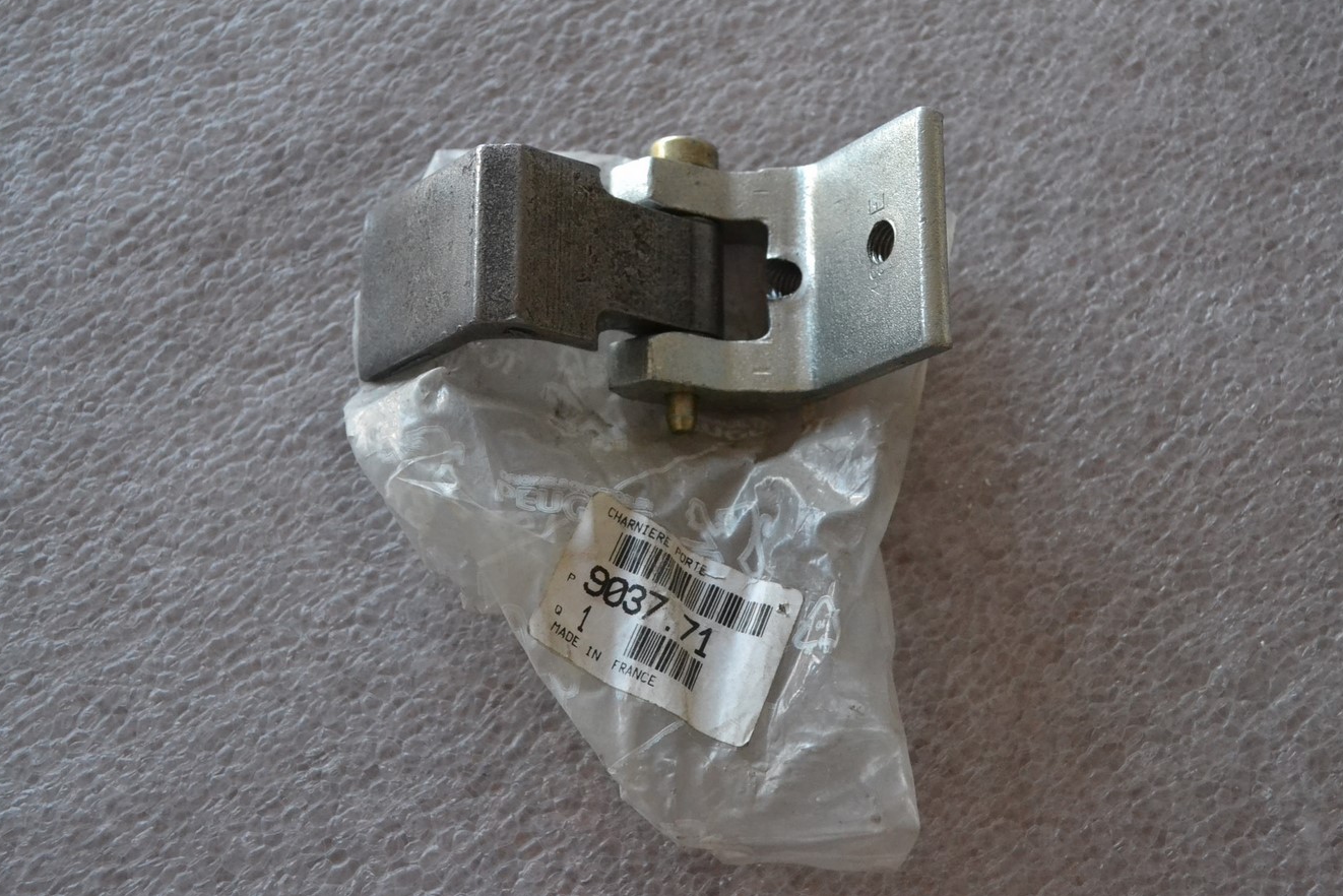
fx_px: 1828
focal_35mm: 49
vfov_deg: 27.5
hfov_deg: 40.3
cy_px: 441
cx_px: 674
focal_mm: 32
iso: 2800
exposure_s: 1/60
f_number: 4.8
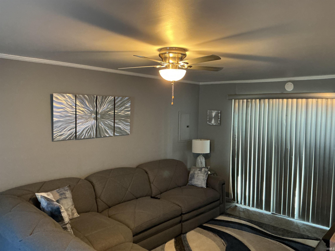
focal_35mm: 29
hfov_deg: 61.7
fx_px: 281
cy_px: 126
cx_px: 168
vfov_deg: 48.2
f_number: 1.8
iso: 250
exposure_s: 1/60
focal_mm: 3
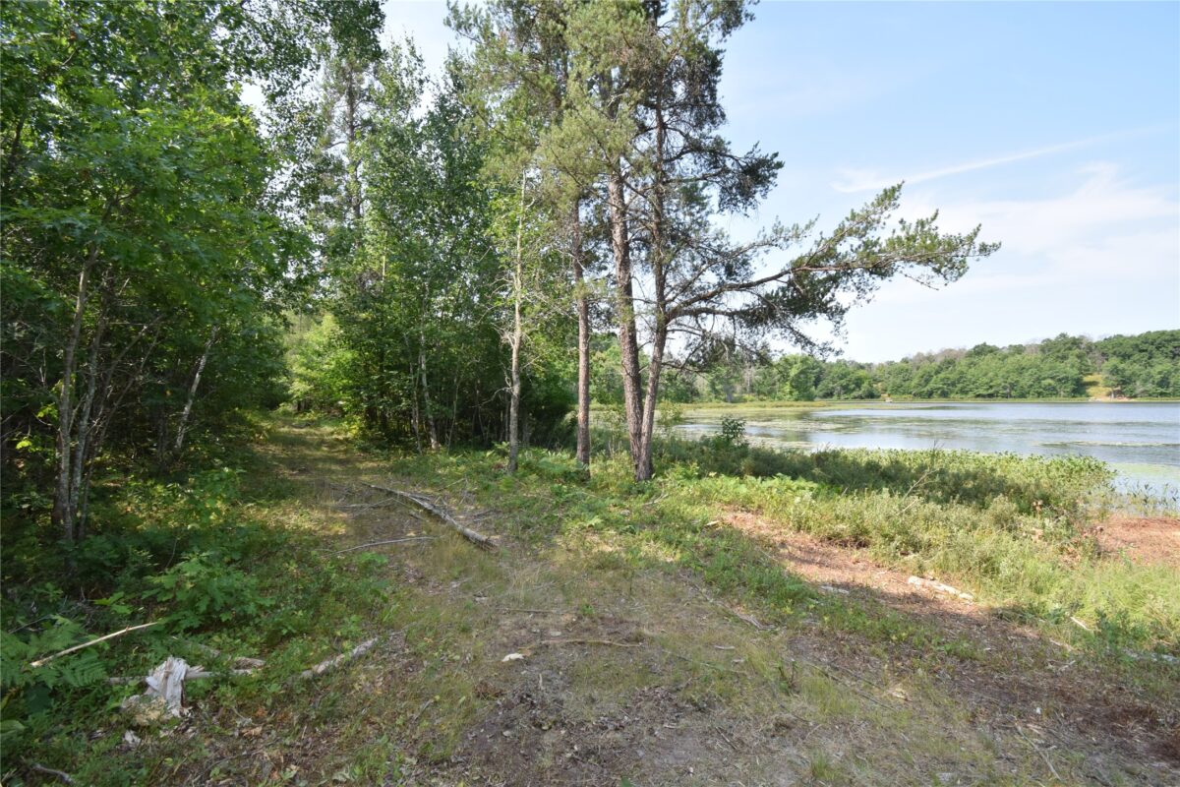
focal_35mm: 15
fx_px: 492
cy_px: 394
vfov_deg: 77.3
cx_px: 590
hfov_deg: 100.4
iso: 320
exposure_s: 1/200
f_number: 11
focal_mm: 10
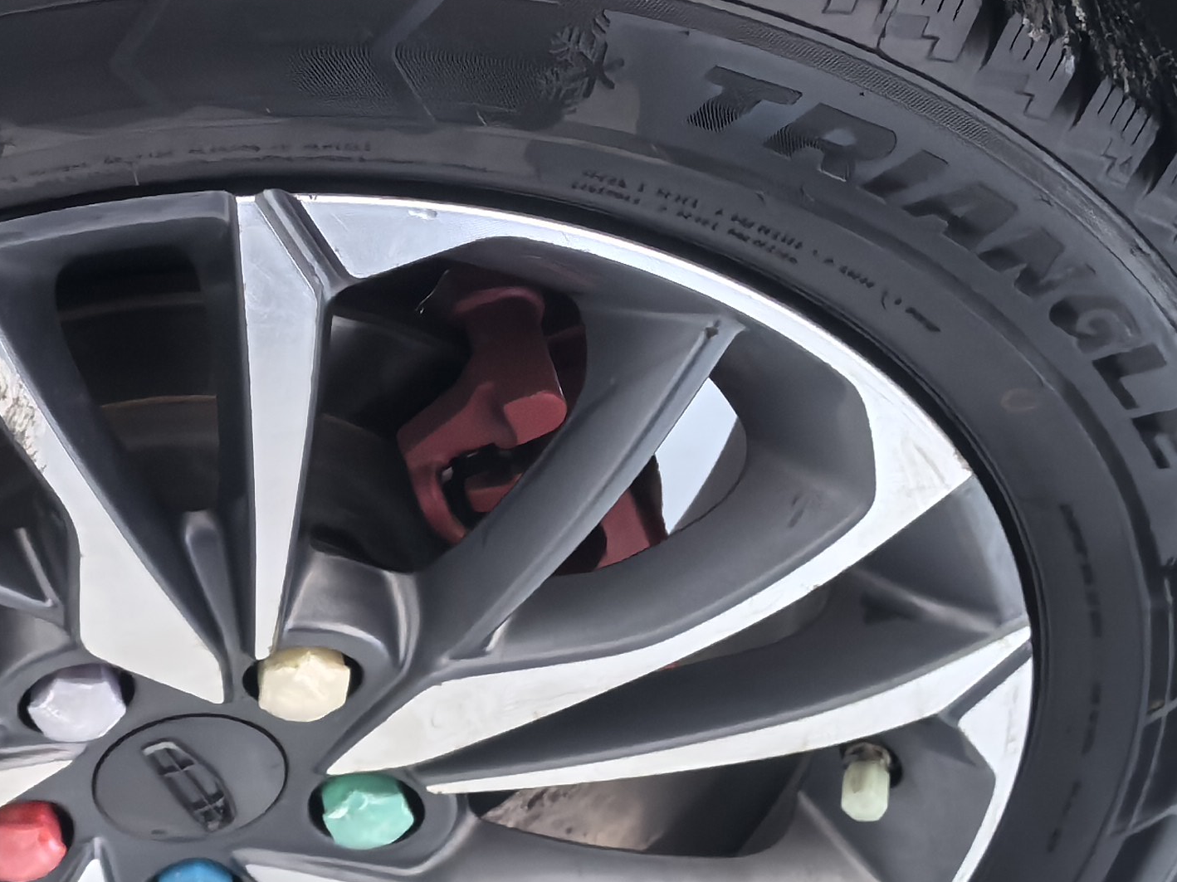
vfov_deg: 18.8
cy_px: 273
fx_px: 2652
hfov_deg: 24.4
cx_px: 142
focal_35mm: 78
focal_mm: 5.75
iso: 1250
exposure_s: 1/500
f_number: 2
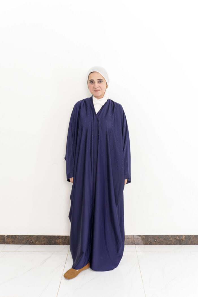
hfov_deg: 37.9
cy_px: 148
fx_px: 289
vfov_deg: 54.4
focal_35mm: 35
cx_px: 99
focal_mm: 35
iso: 500
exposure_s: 1/100
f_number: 4
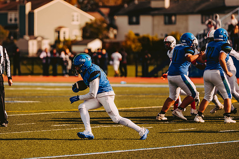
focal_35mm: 265
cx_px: 81
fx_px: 1760
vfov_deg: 5.2
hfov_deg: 7.8
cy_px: 74
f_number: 2.8
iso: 160
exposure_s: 1/2000
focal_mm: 200
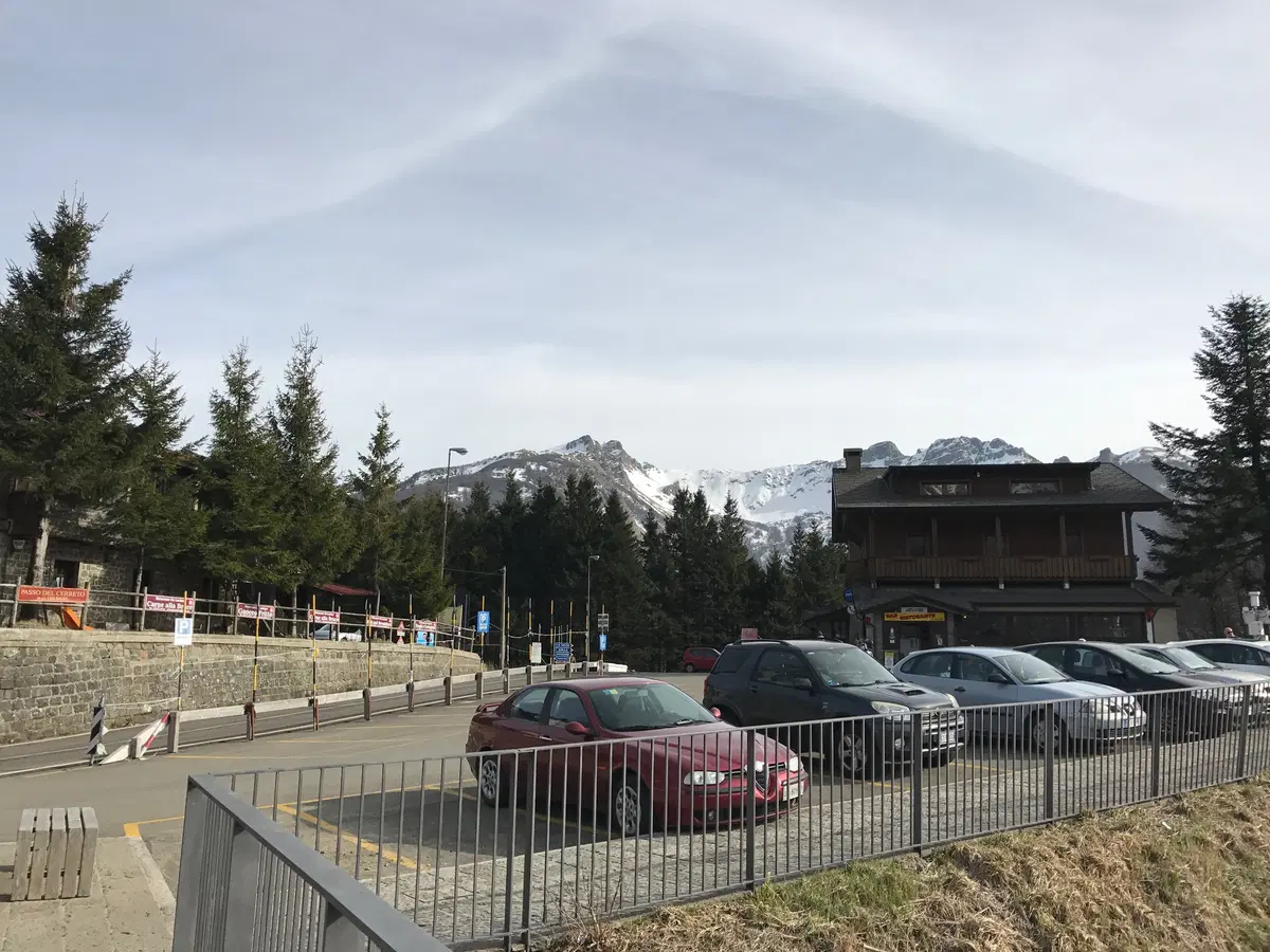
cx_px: 635
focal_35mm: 28
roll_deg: -0.3
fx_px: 1027
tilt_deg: +11.8
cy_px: 476
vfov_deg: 49.7
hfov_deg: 63.4
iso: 20
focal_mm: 3.99
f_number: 1.8
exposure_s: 1/3300
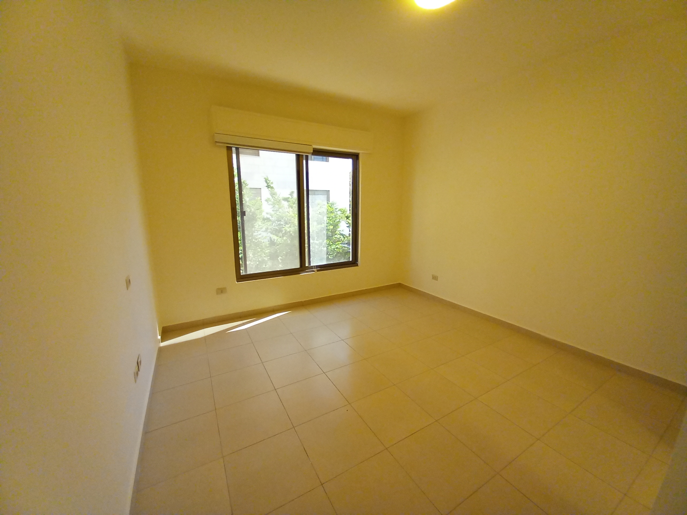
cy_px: 258
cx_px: 344
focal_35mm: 13
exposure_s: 1/100
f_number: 2.2
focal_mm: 1.13
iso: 80
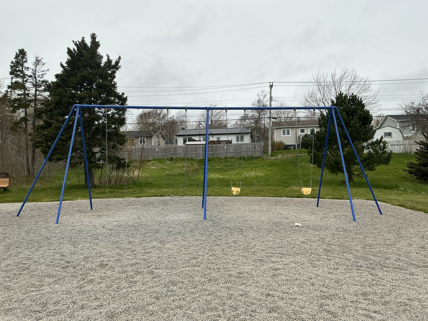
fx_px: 359
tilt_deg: +3.1
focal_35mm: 29
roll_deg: +1.8
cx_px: 214
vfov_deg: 48.2
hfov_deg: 61.7
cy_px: 160
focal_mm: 3
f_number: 1.8
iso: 25
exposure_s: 1/2959
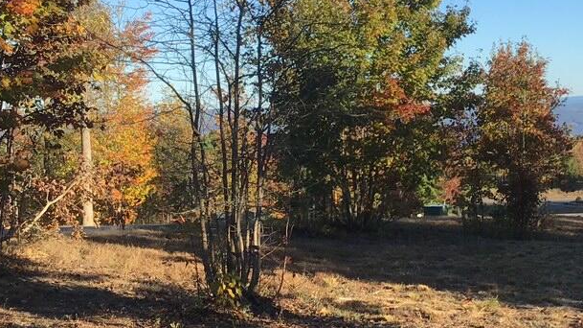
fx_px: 1097
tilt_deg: -2.0
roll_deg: +1.1
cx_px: 354
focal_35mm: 71
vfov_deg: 17.0
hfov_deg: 29.7
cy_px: 145
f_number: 2.4
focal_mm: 3.3
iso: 25
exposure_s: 1/578
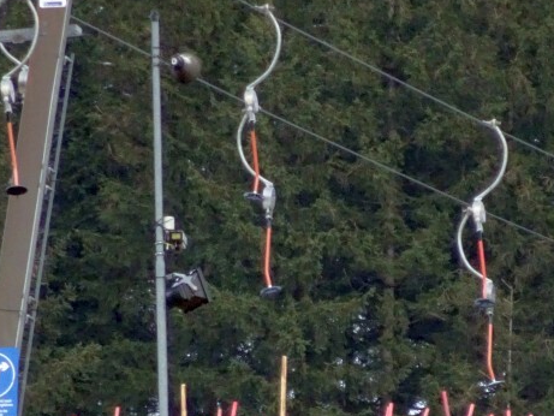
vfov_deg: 0.9
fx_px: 25613
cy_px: 353
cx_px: 525
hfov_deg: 1.2
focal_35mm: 1600
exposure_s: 1/250
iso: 800
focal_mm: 123
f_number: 6.4
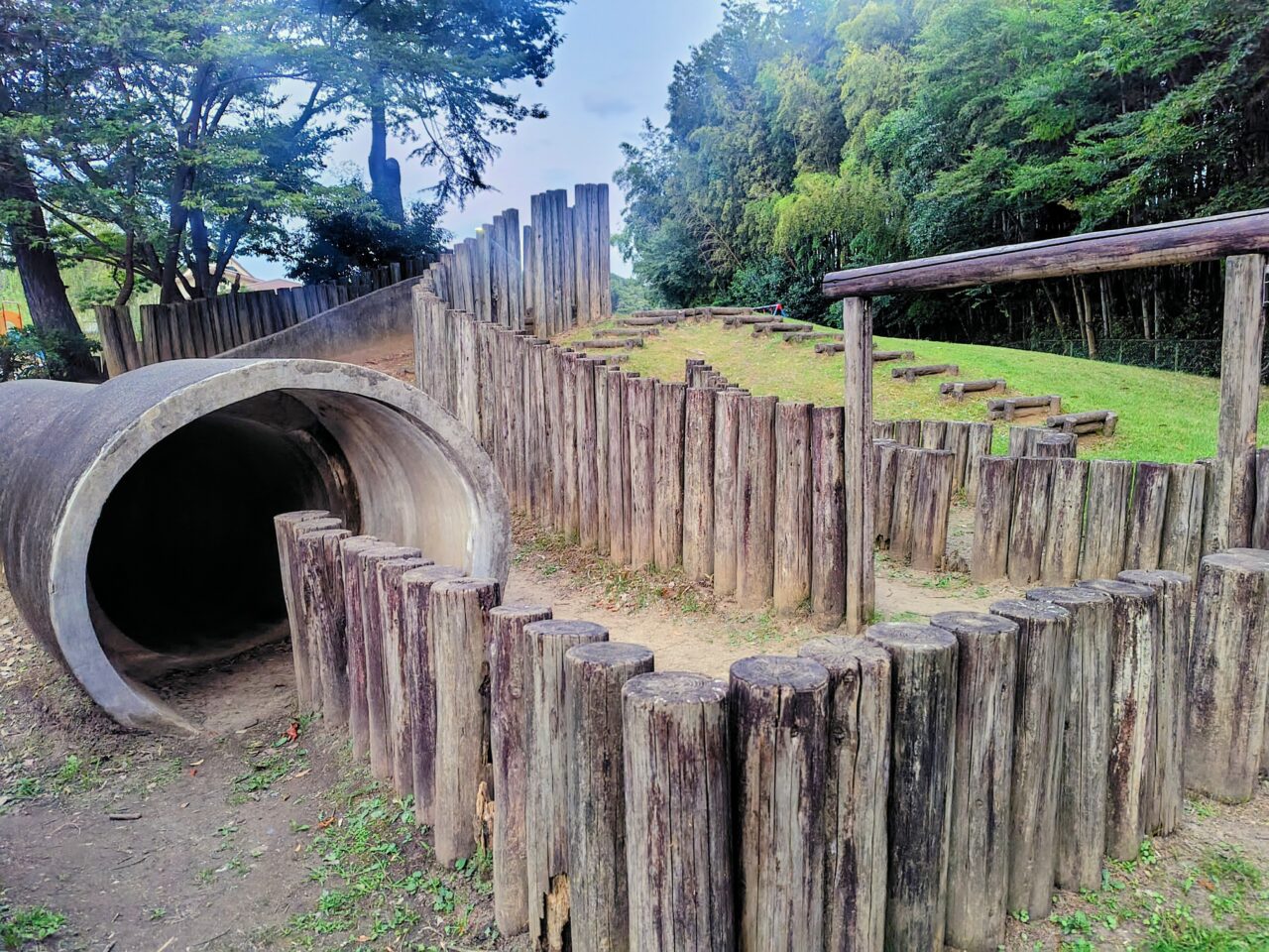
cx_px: 634
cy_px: 476
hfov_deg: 73.9
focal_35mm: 23
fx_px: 843
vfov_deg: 58.9
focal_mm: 5.6
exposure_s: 1/60
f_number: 1.9
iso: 1309
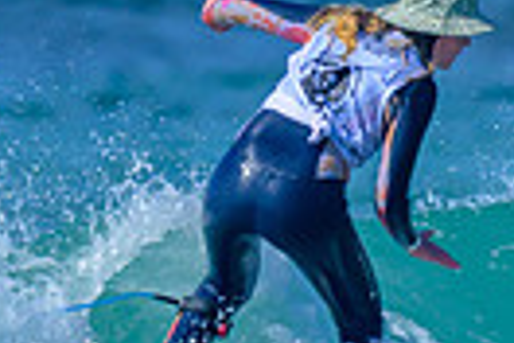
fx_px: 69085
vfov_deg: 0.3
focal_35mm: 4839
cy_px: 228
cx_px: 403
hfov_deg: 0.4
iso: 220
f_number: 6.3
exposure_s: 1/2000
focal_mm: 800
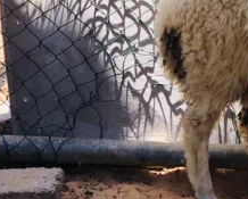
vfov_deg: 9.5
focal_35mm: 163
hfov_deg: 11.5
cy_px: 36
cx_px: 317
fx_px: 1198
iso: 20
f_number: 2.8
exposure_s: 1/241
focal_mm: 6.6
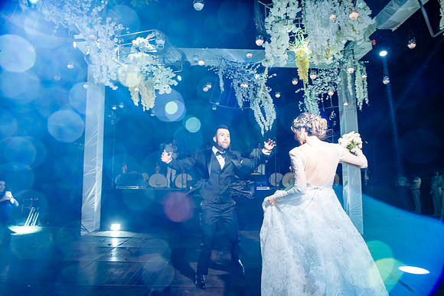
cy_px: 148
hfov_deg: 73.7
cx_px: 222
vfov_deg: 53.2
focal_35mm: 24
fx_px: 296
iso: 2000
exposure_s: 1/60
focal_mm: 24
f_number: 7.1
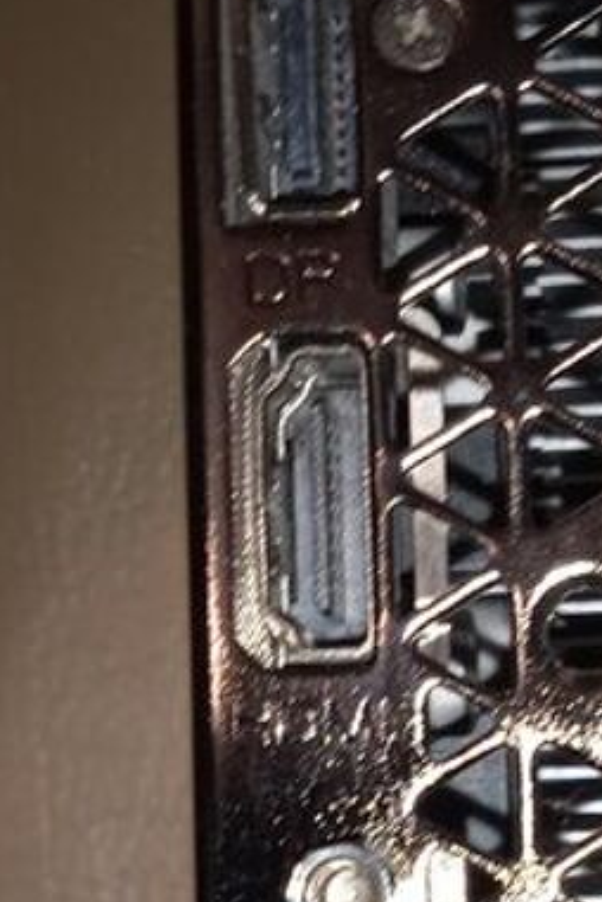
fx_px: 2558
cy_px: 709
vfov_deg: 19.8
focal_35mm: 102
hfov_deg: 13.3
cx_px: 593
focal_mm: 3.43
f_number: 2.2
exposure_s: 1/33.3
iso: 212
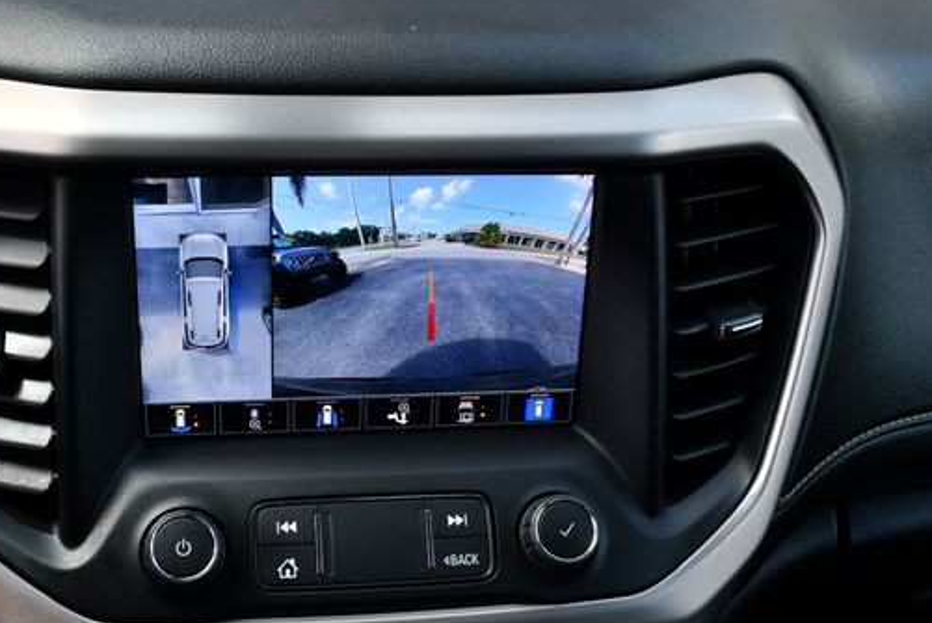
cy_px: 357
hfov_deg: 42.4
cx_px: 361
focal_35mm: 46
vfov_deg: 29.3
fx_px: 1192
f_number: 4
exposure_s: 1/250
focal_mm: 18
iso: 400
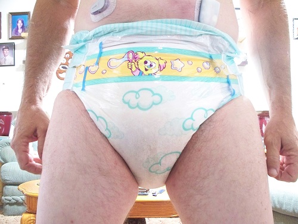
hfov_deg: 51.4
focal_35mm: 36
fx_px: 310
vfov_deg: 39.7
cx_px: 149
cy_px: 112
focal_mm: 7.54
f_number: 2.8
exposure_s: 1/4
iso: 400
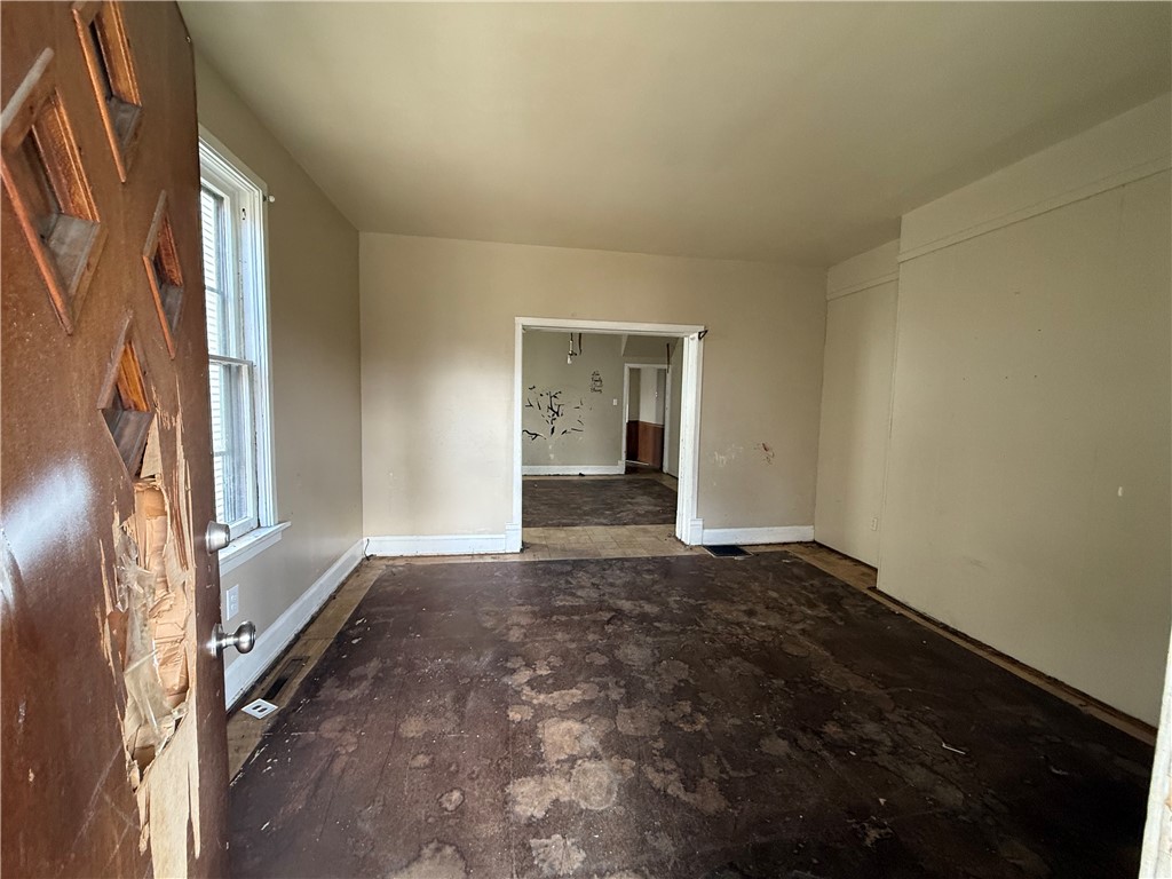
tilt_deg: -4.2
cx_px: 586
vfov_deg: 85.7
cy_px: 440
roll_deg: -1.2
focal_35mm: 14
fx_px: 474
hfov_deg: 102.1
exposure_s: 1/87
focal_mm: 2.22
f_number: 2.2
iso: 320
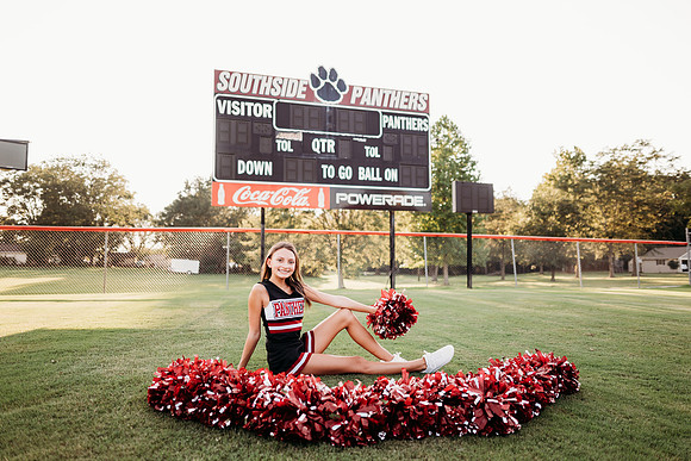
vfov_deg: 53.2
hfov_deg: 73.7
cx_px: 346
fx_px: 461
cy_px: 230
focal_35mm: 24
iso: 125
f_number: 2
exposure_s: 1/500
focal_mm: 24
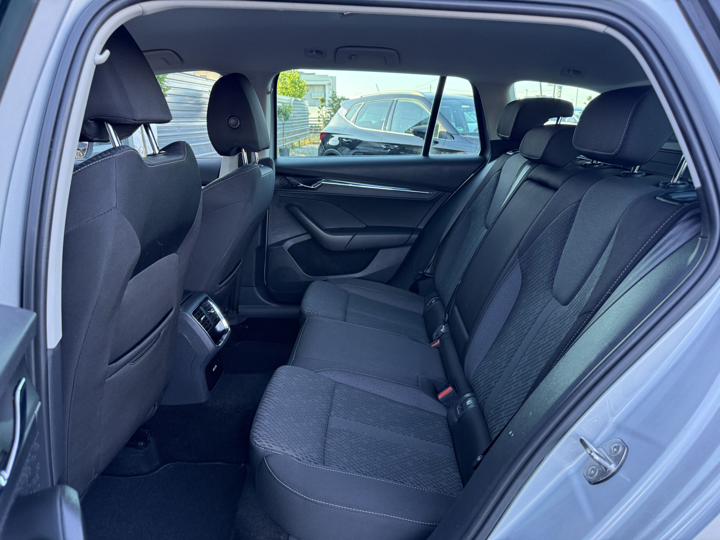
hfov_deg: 71.6
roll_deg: -0.5
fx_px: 499
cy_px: 270
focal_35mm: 24
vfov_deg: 56.8
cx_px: 360
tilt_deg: -16.7
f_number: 1.78
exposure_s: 1/111
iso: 200
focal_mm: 6.76
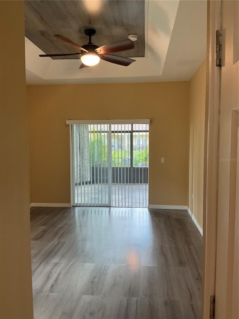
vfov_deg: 63.4
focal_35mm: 28
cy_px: 160
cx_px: 120
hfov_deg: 49.7
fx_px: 258
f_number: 1.8
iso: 64
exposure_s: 1/60
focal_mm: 3
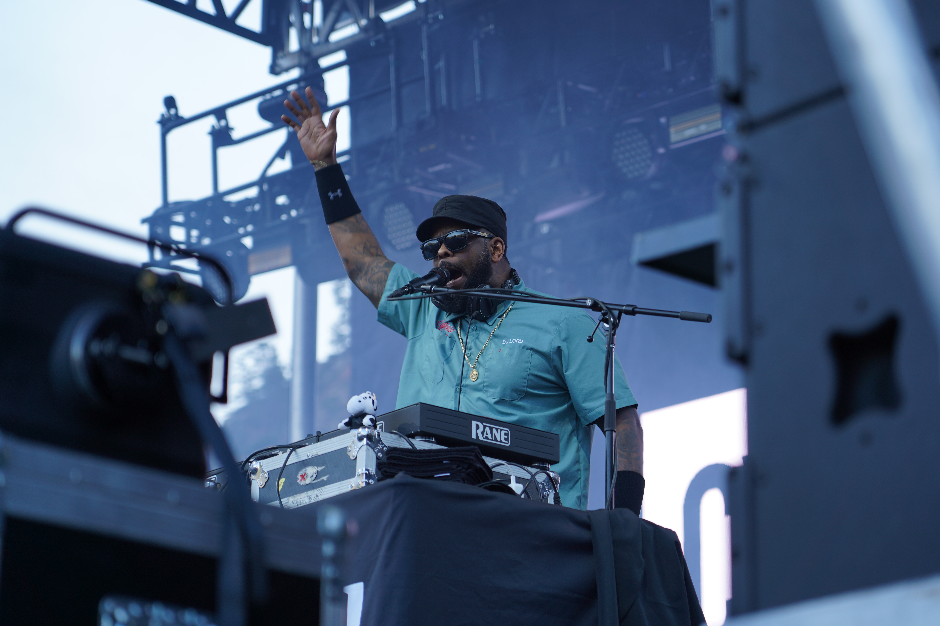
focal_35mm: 105
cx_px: 470
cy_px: 313
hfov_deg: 19.5
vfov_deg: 13.0
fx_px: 2741
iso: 160
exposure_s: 1/125
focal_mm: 105
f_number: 4
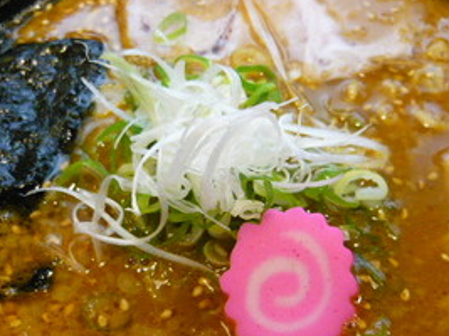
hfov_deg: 36.8
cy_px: 201
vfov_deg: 28.0
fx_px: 674
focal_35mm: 52
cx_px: 235
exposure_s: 1/30
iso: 400
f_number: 2.8
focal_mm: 5.5
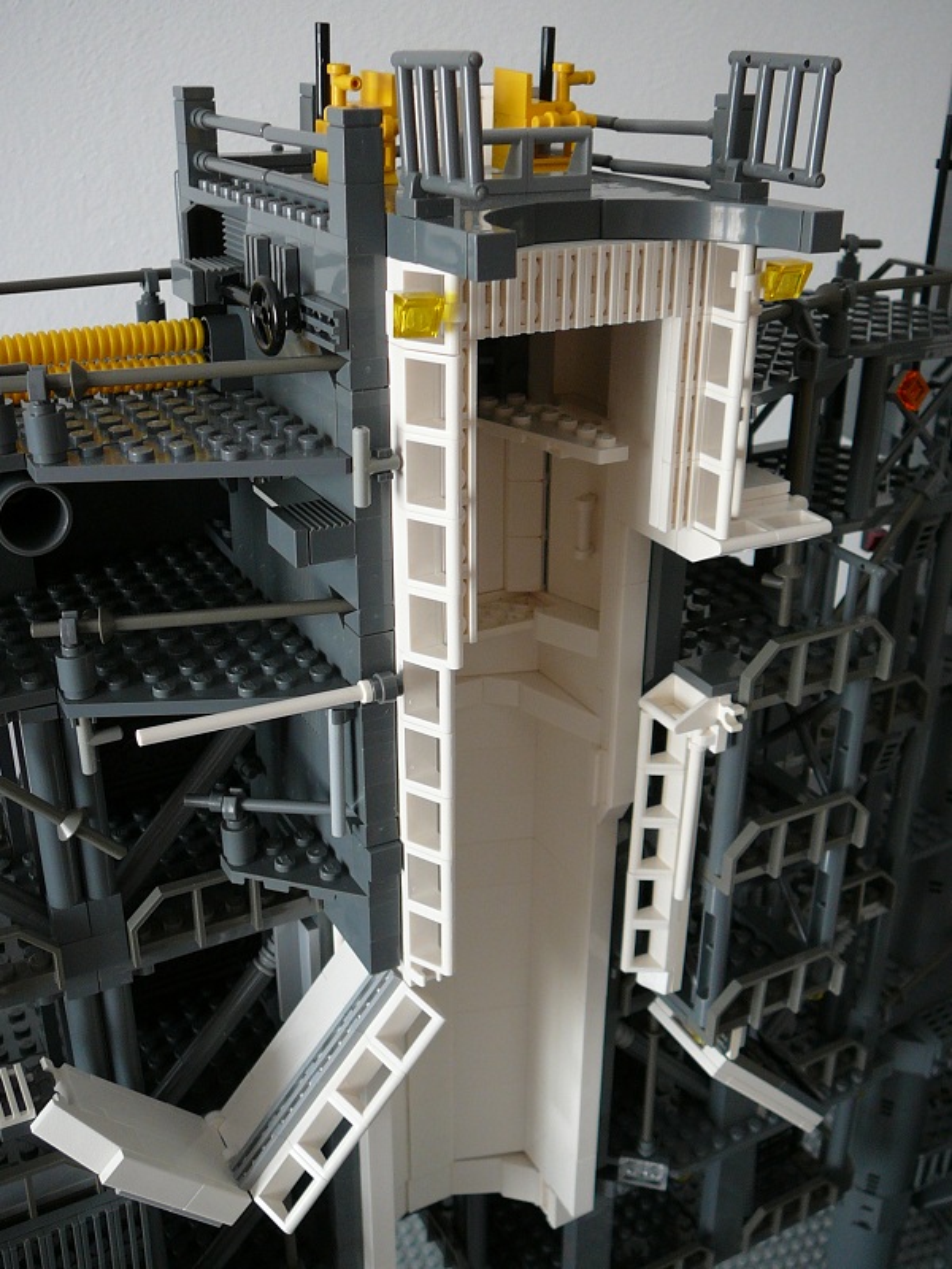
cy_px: 634
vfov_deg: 52.6
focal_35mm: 35
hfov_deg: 40.7
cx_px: 476
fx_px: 1283
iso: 100
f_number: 2.8
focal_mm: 5.2
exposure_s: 1/50
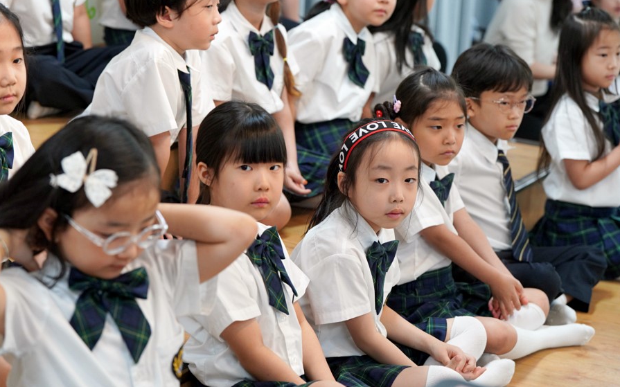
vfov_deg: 15.7
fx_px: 1402
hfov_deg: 24.9
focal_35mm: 83
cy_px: 182
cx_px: 309
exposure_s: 1/160
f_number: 4
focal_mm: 81
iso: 1600
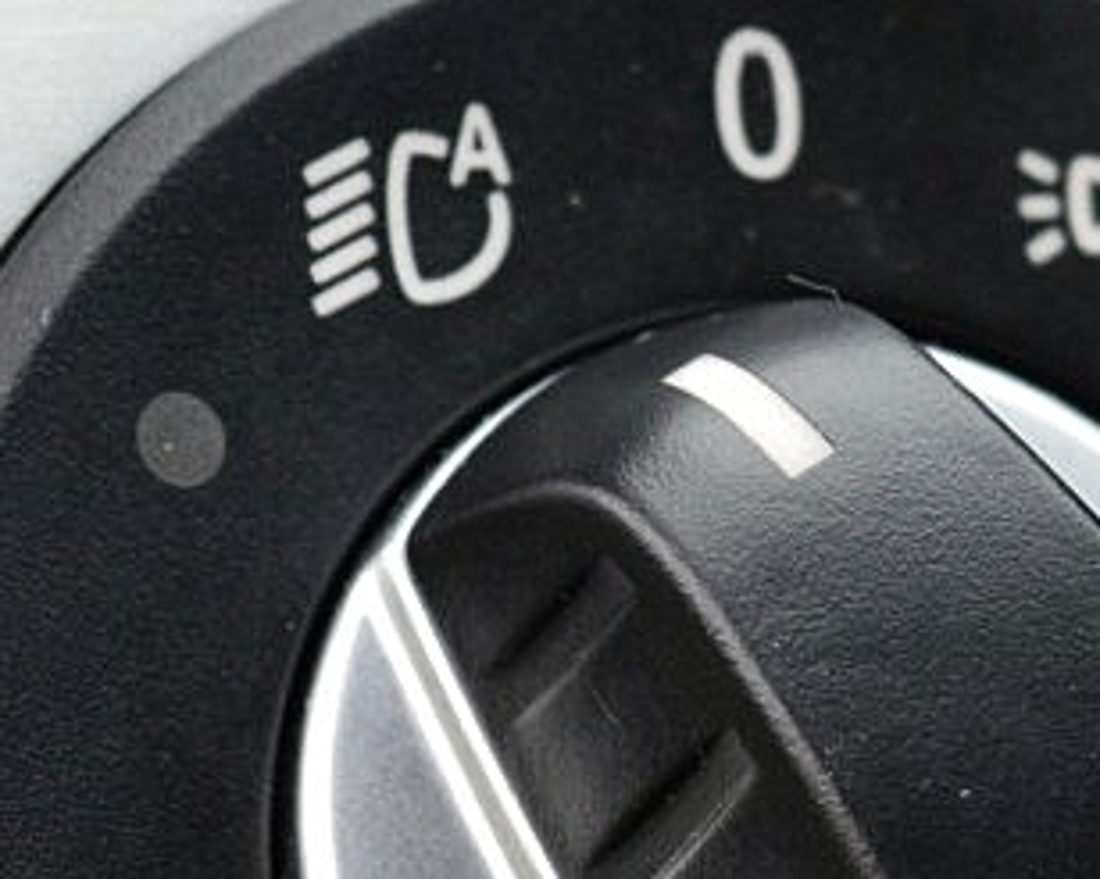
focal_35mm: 371
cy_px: 532
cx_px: 950
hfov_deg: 5.2
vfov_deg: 4.2
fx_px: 12071
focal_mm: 50
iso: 560
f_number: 8
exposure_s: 1/60
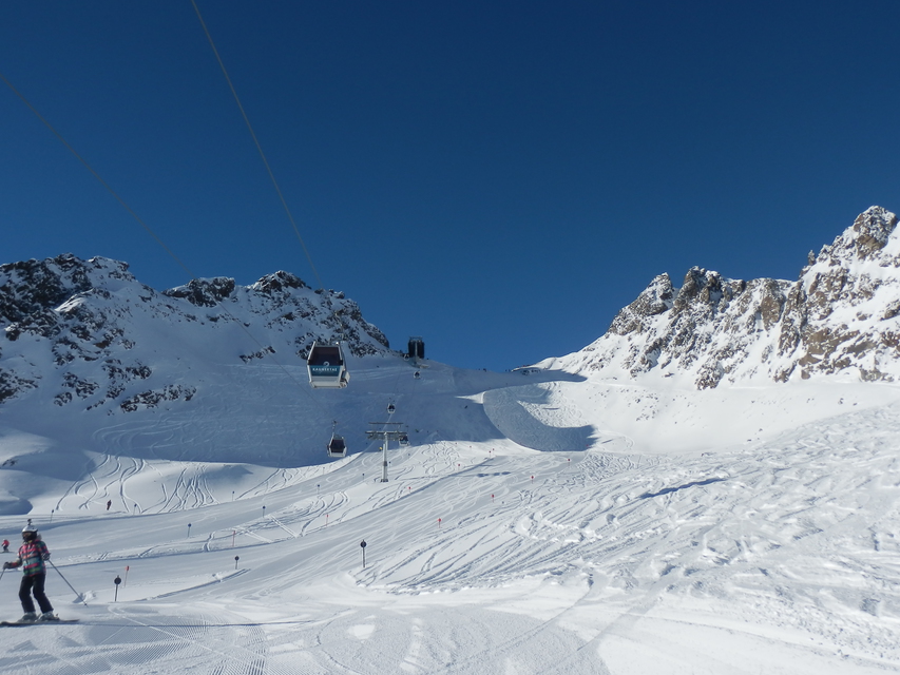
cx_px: 481
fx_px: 780
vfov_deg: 46.8
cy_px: 336
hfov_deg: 59.9
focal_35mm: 30
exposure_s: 1/320
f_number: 8.7
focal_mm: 4.5
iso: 80
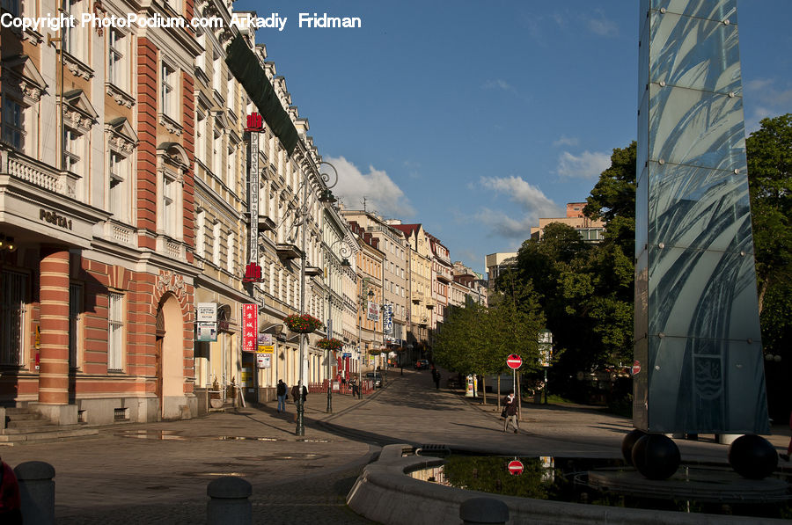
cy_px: 262
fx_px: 857
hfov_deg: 49.6
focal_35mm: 39
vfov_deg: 34.1
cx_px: 396
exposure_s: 1/1250
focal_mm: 26
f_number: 6.3
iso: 250
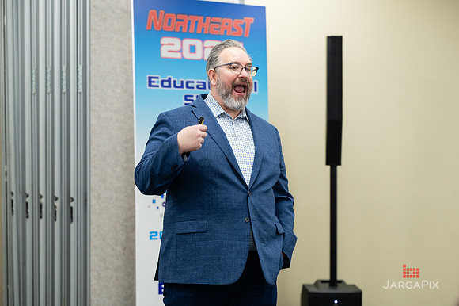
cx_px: 230
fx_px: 1330
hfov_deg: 19.6
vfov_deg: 13.1
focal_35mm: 104
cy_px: 145
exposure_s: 1/200
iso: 1000
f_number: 3.2
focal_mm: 98
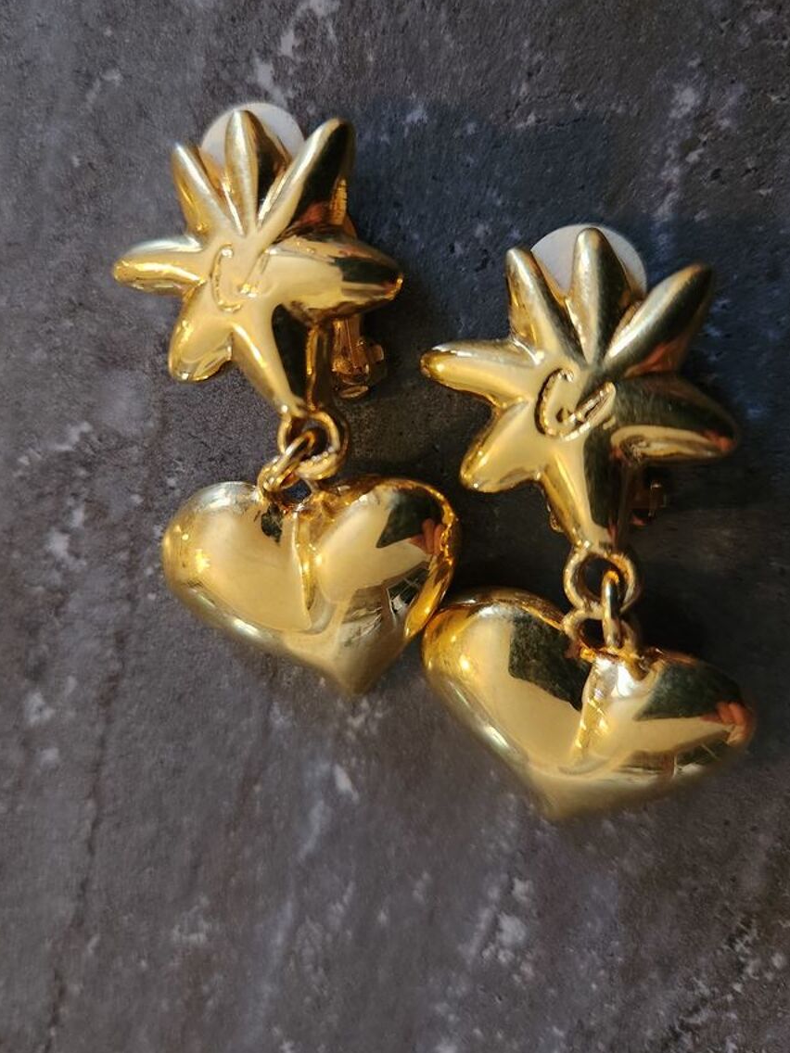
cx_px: 370
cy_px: 475
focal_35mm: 27
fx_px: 822
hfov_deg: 51.3
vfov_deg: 65.2
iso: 800
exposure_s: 1/50
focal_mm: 5.4
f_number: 1.8
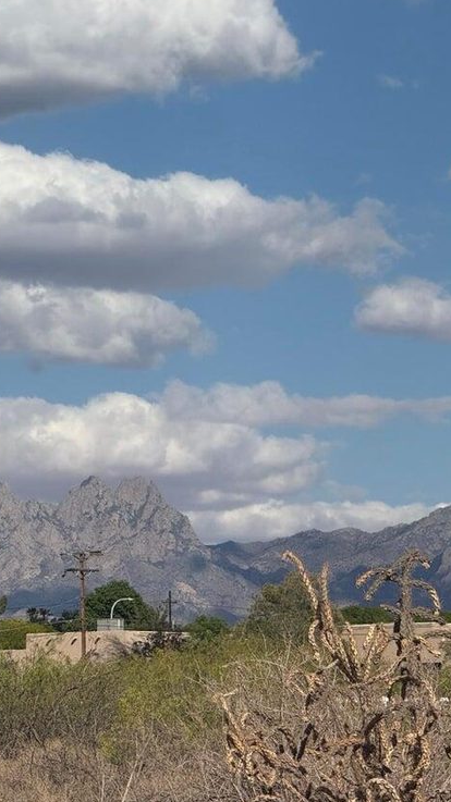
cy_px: 452
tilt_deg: +4.7
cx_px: 27
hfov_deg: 5.7
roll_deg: -0.3
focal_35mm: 213
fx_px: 4533
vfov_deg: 10.1
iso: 50
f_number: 2.8
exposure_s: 1/3344
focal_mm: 15.66
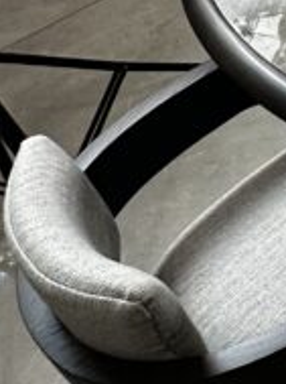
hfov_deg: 13.9
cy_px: -120
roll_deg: +2.6
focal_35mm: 76
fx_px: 840
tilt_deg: -32.2
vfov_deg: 22.8
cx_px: 680
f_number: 2.2
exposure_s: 1/100
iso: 100
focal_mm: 2.22
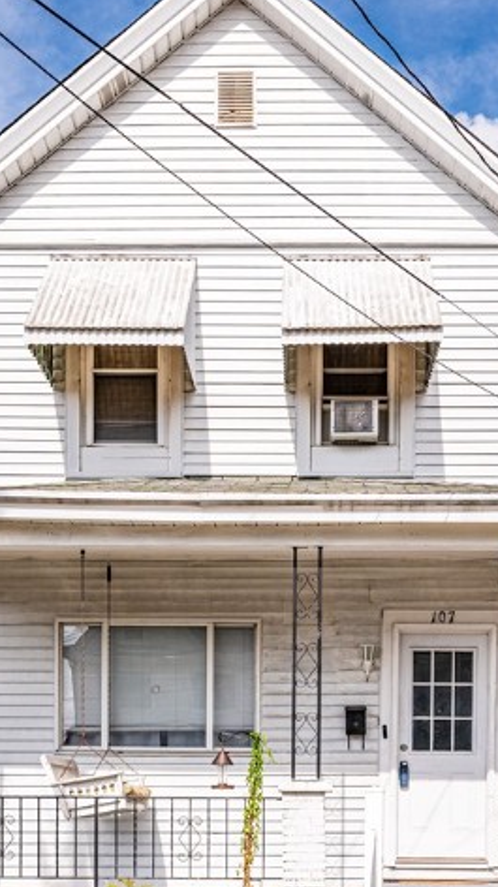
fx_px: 1101
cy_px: 652
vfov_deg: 42.7
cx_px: 247
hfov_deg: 25.5
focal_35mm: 47
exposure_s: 1/320
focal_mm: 27.5
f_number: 9
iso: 200
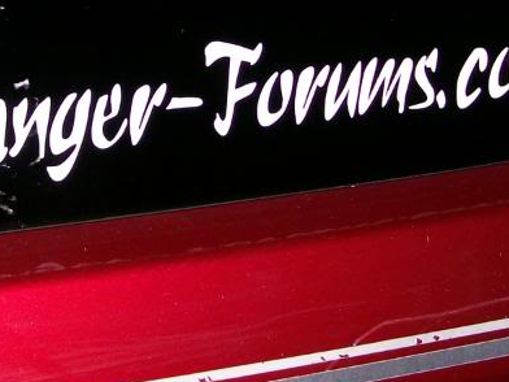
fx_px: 1382
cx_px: 152
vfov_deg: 15.5
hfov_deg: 20.8
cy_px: 42
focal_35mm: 94
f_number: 2.7
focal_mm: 6
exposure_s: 1/64
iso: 80
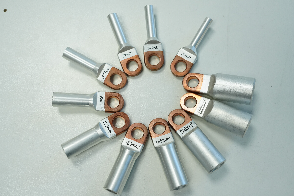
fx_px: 310
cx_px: 147
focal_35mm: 38
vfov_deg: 35.1
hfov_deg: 50.7
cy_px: 98
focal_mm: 38
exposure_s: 1/200
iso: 2000
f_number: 7.1
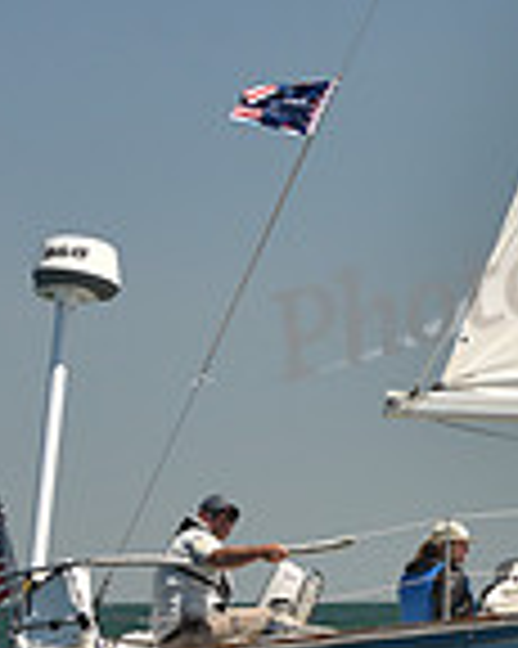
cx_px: 1144
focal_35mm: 265
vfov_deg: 7.3
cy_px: 434
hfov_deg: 5.7
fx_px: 5084
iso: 250
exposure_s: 1/800
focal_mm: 70
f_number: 5.6
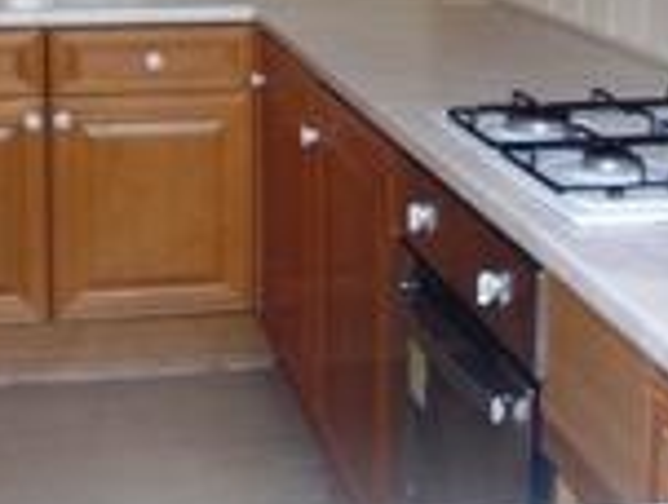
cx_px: 243
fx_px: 1373
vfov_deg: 20.1
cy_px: -7
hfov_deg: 27.2
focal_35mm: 71
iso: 125
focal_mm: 5.2
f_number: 3.3
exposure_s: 1/30
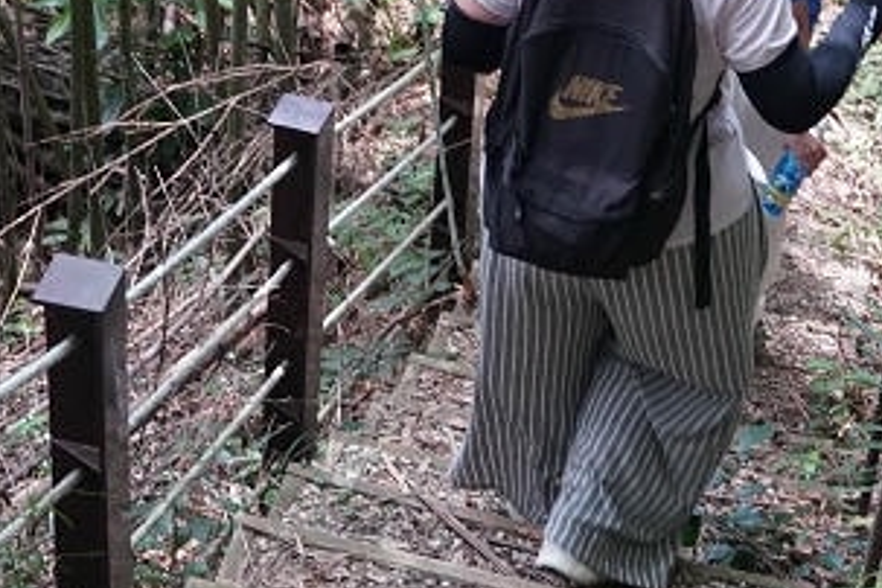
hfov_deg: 17.2
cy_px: 3
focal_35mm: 119
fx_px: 2915
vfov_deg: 11.4
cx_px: 460
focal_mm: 30
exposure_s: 1/160
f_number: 3.2
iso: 1600
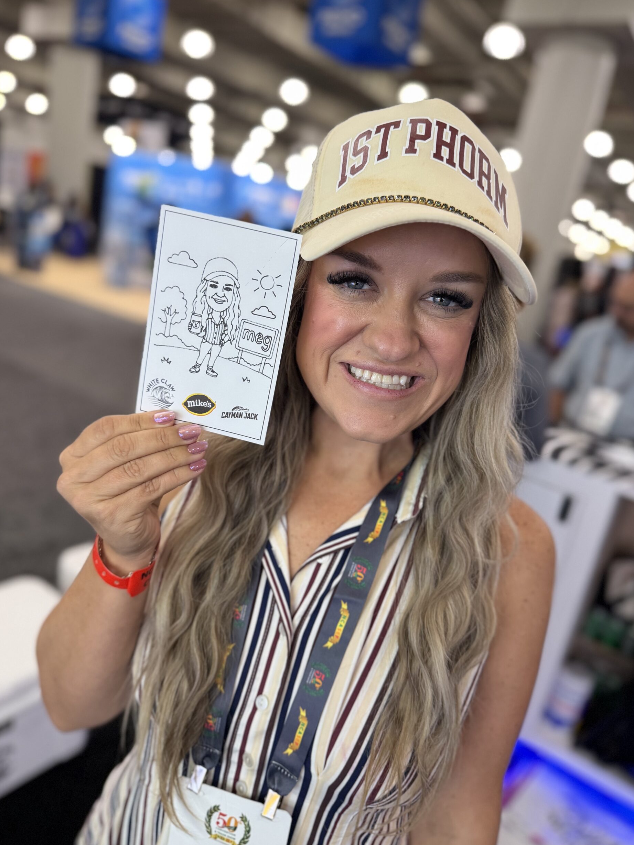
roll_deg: -10.7
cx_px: 311
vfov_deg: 69.4
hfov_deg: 54.9
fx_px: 611
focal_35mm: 25
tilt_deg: -16.3
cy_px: 420
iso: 320
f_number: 1.78
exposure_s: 1/60
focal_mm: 6.76
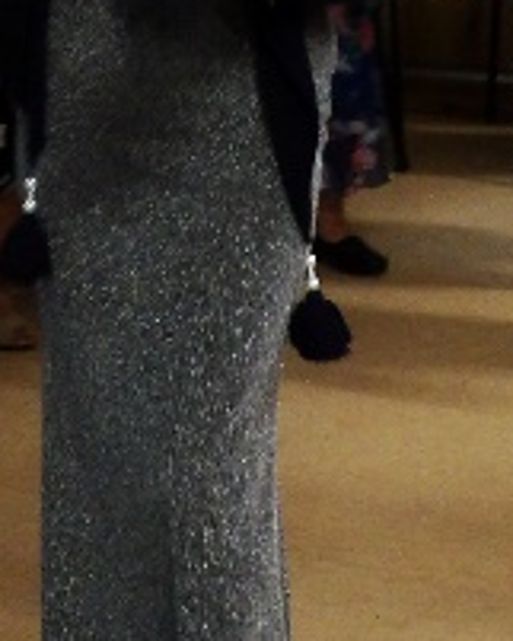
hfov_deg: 12.0
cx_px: 86
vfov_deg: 14.9
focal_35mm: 128
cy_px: 57
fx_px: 2427
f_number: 3.6
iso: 654
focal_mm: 5.9
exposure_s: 1/17
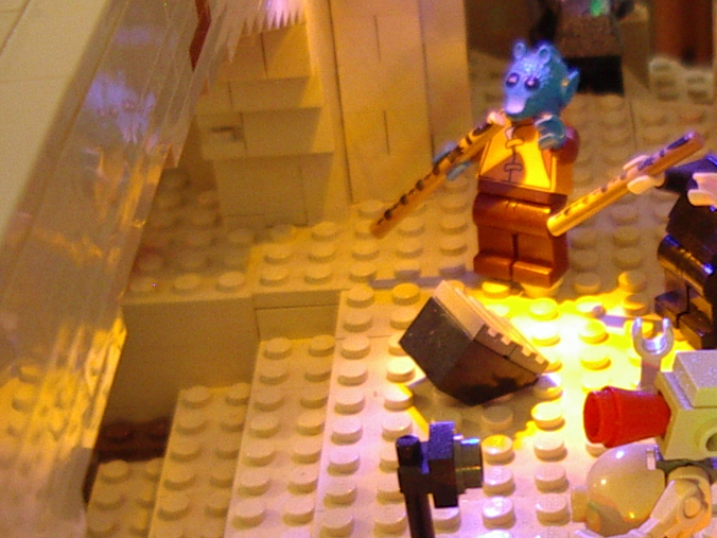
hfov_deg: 21.3
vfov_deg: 16.3
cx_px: 635
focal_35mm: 90
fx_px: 1864
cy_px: 401
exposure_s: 1/4
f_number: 2.6
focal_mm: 5.8
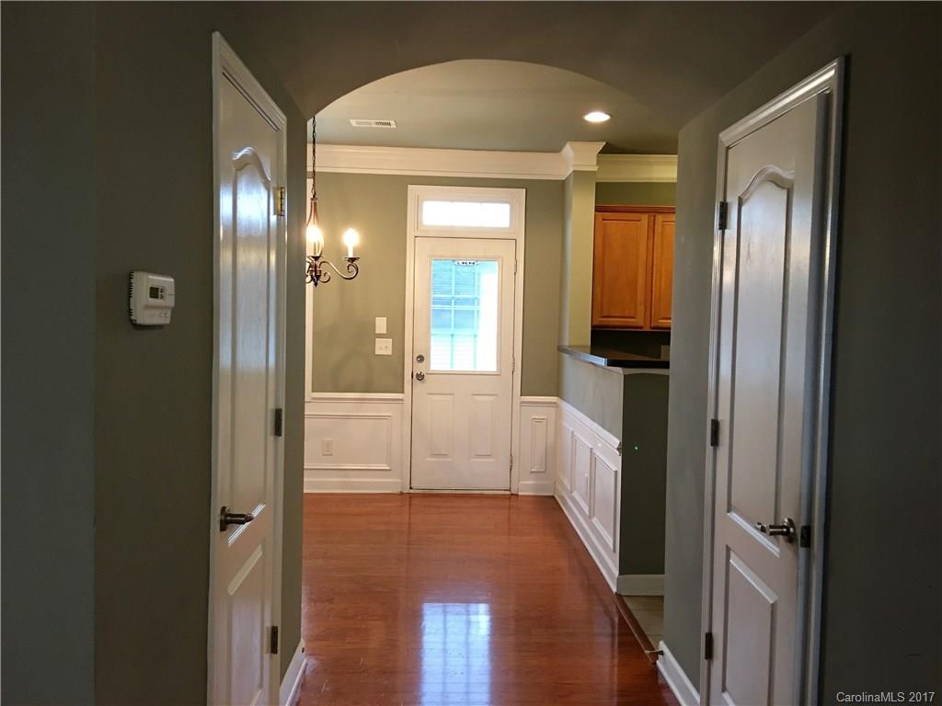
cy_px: 353
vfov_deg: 48.2
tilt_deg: -1.0
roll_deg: -0.9
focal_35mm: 29
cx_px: 471
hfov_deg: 61.7
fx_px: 789
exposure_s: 1/15
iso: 50
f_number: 2.2
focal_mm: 4.15
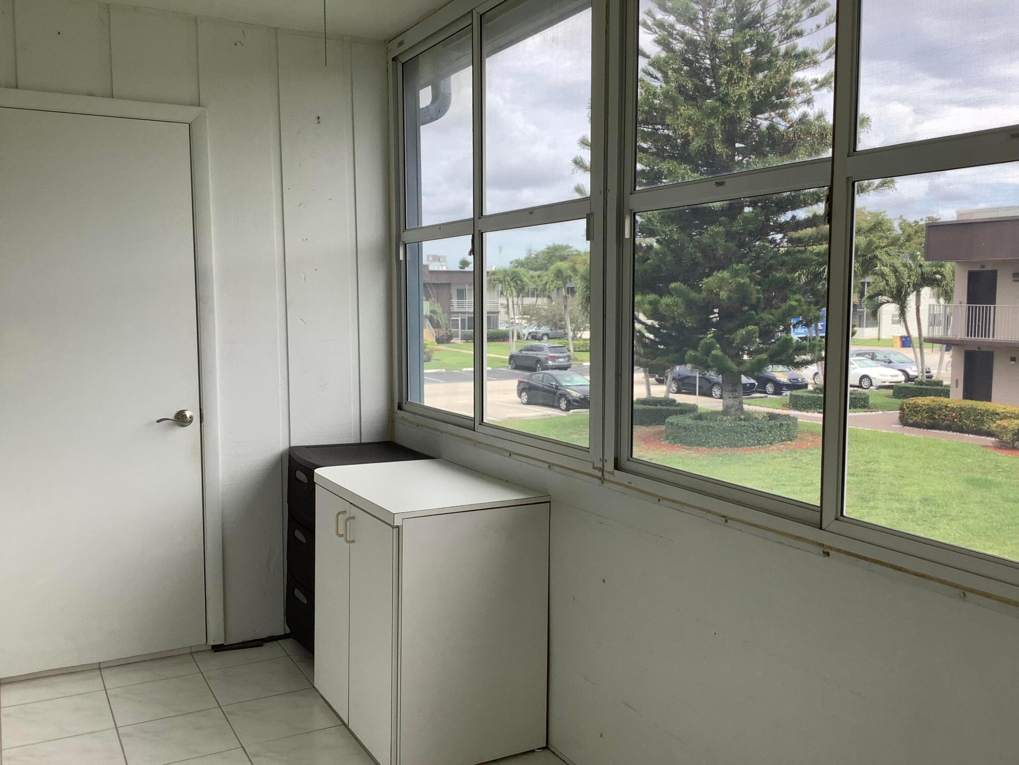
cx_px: 510
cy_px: 382
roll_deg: -1.3
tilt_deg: -7.5
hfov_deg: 58.4
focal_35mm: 31
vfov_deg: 45.4
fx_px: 913
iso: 25
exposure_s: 1/362
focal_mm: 3.3
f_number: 2.4
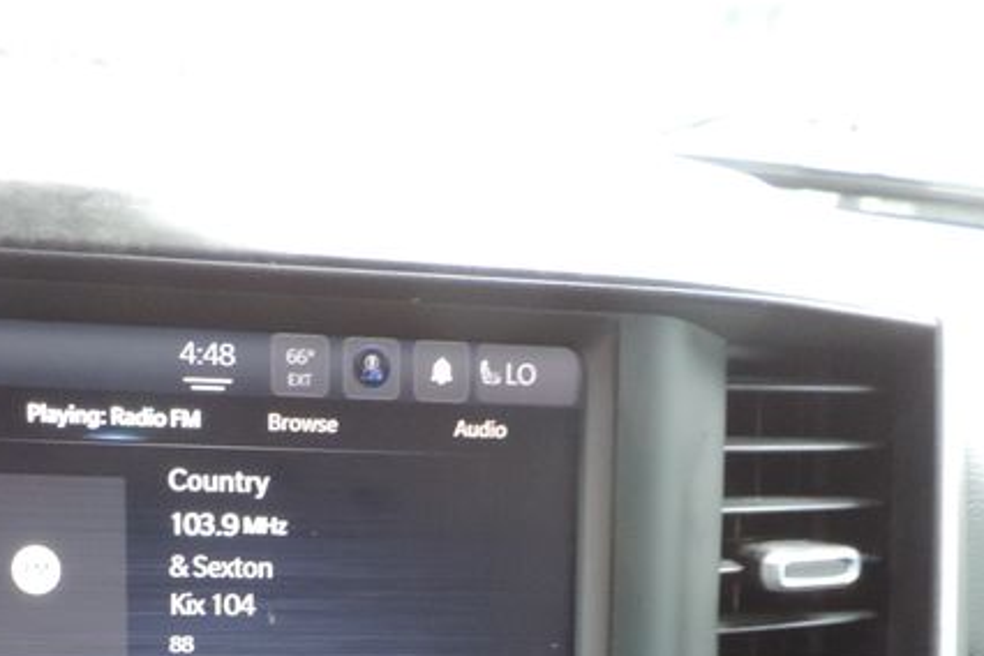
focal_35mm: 75
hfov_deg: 26.8
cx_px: 305
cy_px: 1037
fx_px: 2050
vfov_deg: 16.3
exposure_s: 1/30
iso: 250
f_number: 3
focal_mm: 4.3
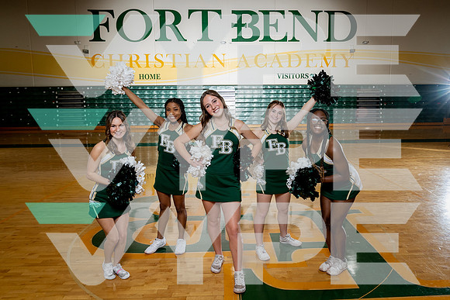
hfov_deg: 68.2
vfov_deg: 48.7
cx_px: 242
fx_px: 332
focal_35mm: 27
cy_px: 144
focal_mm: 24
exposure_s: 1/250
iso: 640
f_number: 7.1
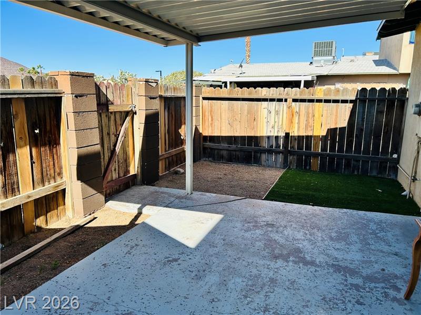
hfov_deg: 67.3
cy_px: 158
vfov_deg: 53.1
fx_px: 316
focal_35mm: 26
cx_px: 210
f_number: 1.5
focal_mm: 5.7
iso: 50
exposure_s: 1/2457
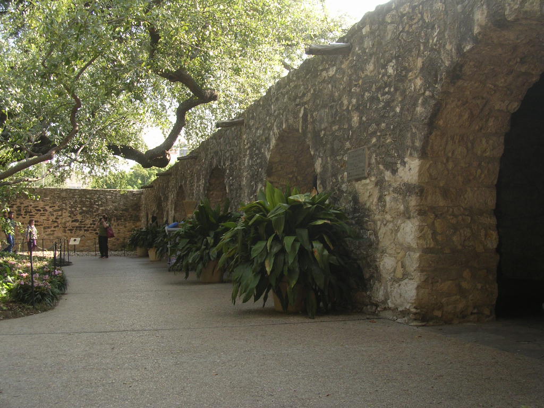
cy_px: 204
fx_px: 597
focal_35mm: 38
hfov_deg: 49.0
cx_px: 272
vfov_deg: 37.7
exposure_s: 1/140
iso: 100
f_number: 2.8
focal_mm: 5.8
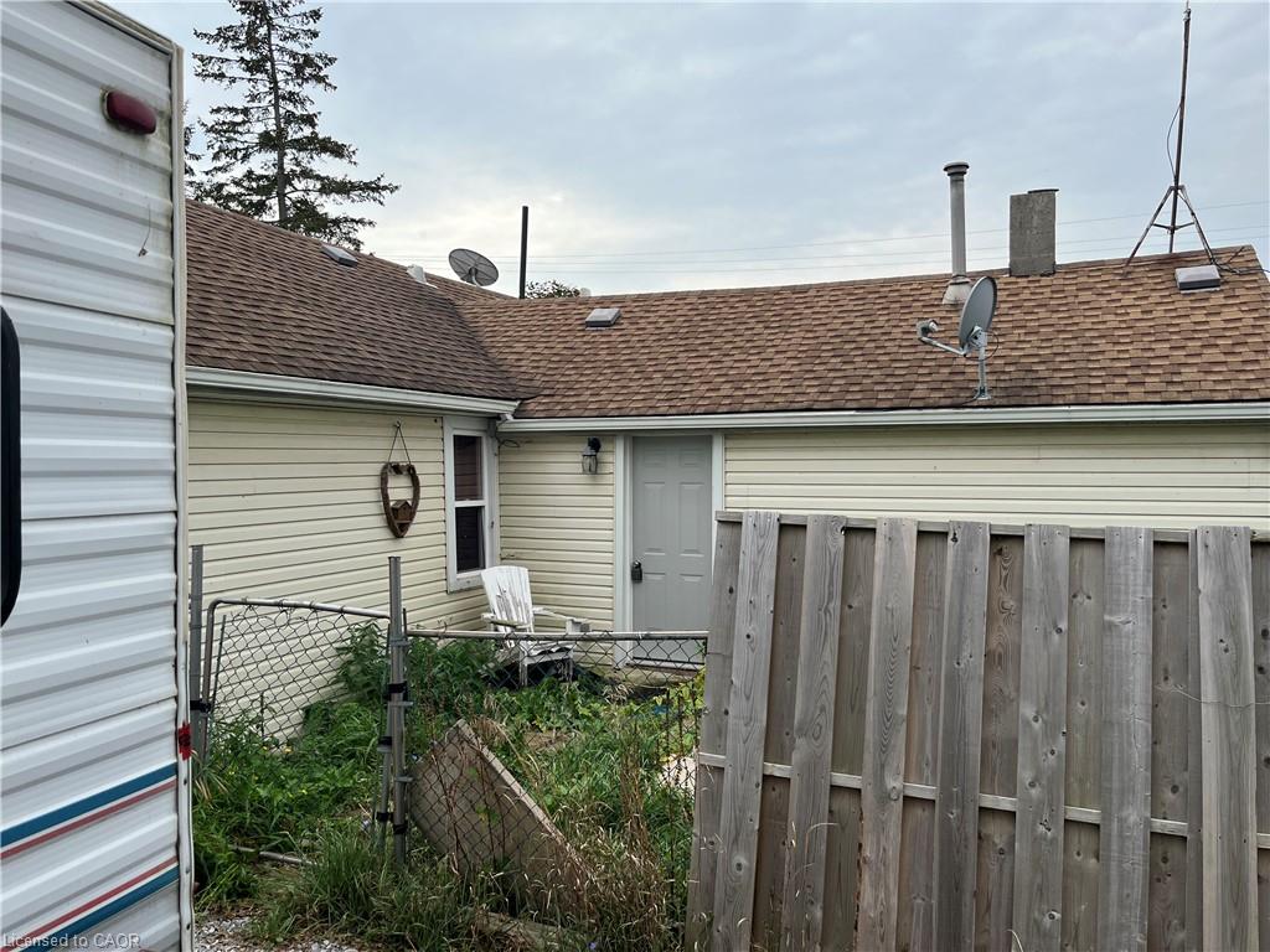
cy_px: 476
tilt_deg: -0.9
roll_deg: +0.6
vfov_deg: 53.1
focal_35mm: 26
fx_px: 954
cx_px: 635
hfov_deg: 67.3
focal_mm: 5.1
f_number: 1.6
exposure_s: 1/1802
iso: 50
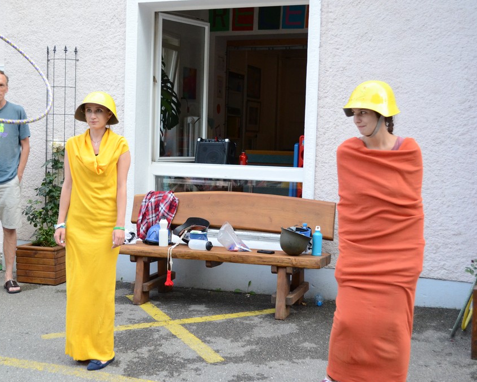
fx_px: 720
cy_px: 192
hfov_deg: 36.5
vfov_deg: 29.7
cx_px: 190
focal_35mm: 51
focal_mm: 30
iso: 1600
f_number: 5
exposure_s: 1/640
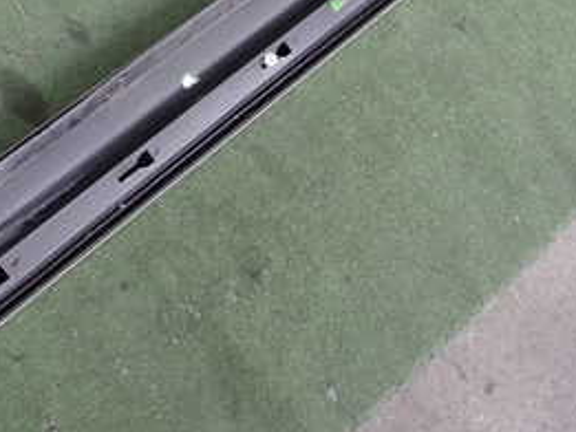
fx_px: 1149
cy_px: 121
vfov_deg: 21.2
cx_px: 263
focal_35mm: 69
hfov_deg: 28.1
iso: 200
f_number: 2.3
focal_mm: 5.4
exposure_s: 1/125
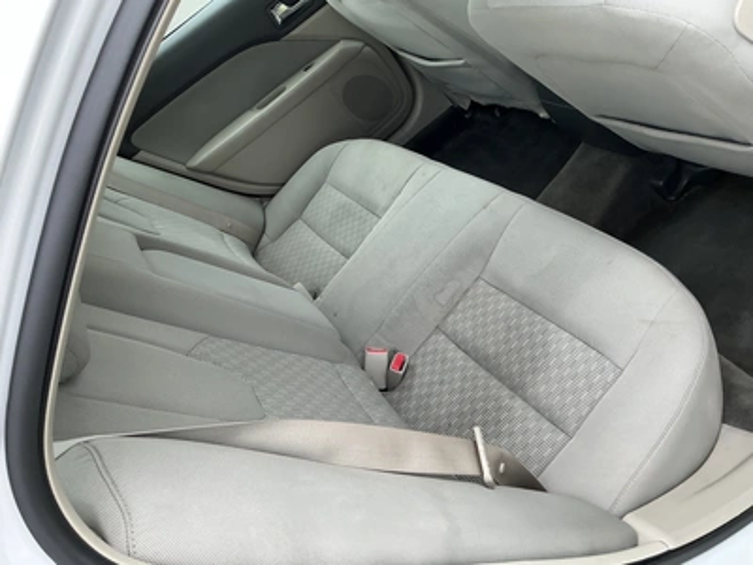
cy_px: 282
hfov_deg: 63.4
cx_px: 376
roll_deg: +39.4
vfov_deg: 49.7
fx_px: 609
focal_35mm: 28
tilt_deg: -34.7
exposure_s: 1/122
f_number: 1.8
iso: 40
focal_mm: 3
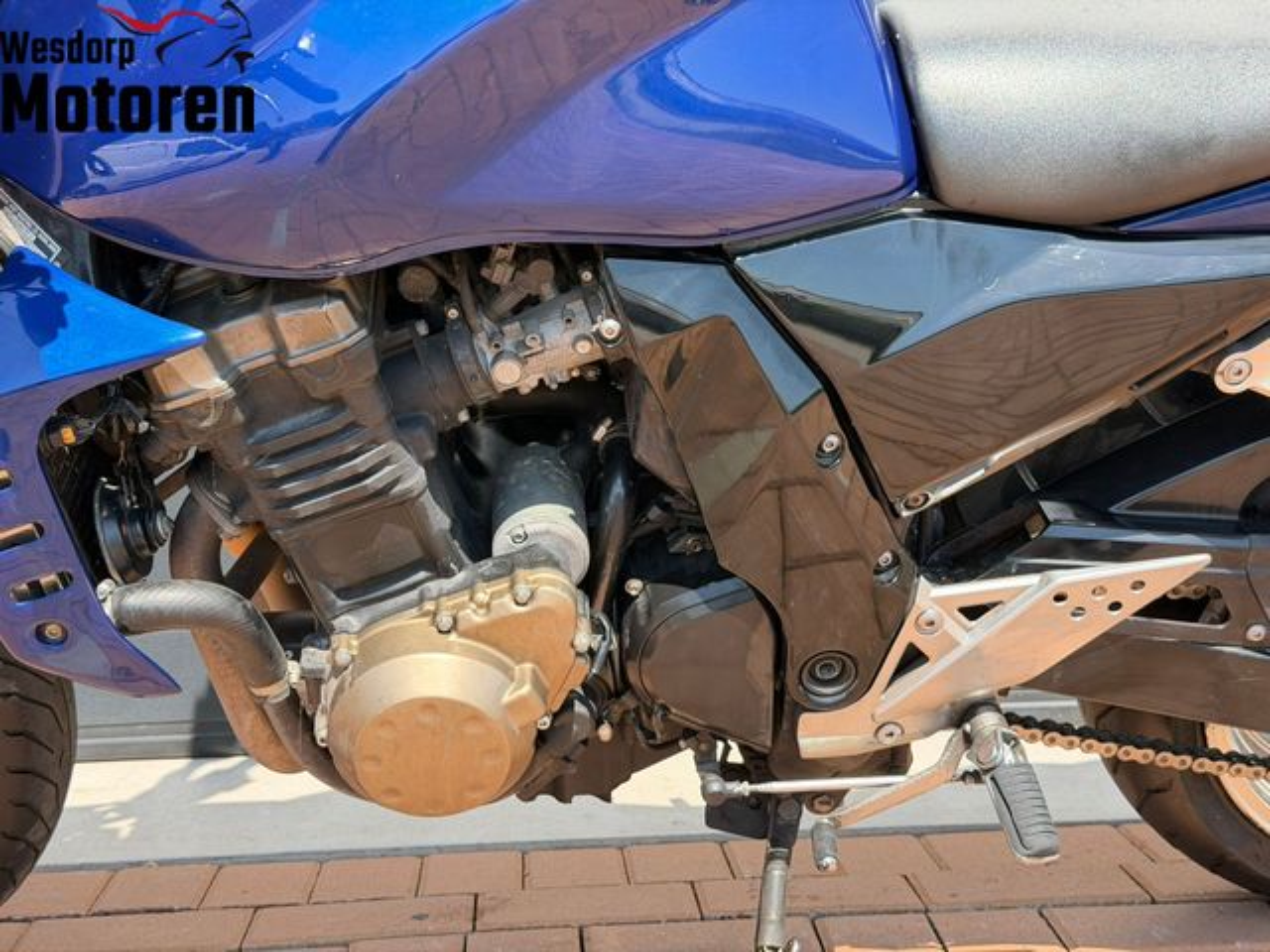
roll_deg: +1.9
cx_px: 635
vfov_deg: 30.3
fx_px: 1761
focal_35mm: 48
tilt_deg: -7.6
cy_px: 476
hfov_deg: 39.7
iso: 100
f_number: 1.78
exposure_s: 1/1222
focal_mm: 6.76
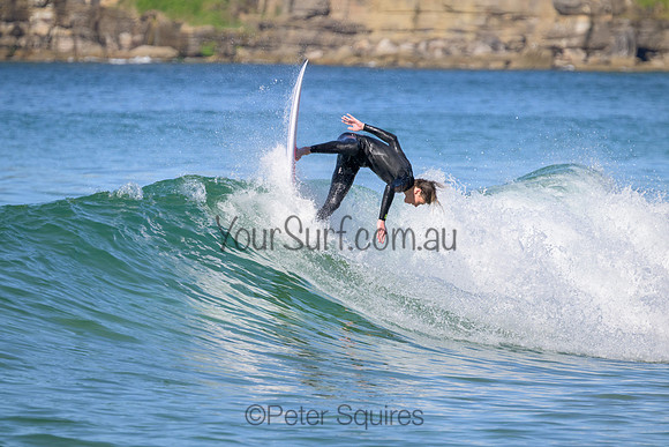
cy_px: 224
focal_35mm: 610
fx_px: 11338
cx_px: 334
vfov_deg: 2.3
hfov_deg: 3.4
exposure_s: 1/2000
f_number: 11
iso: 1100
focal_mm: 610
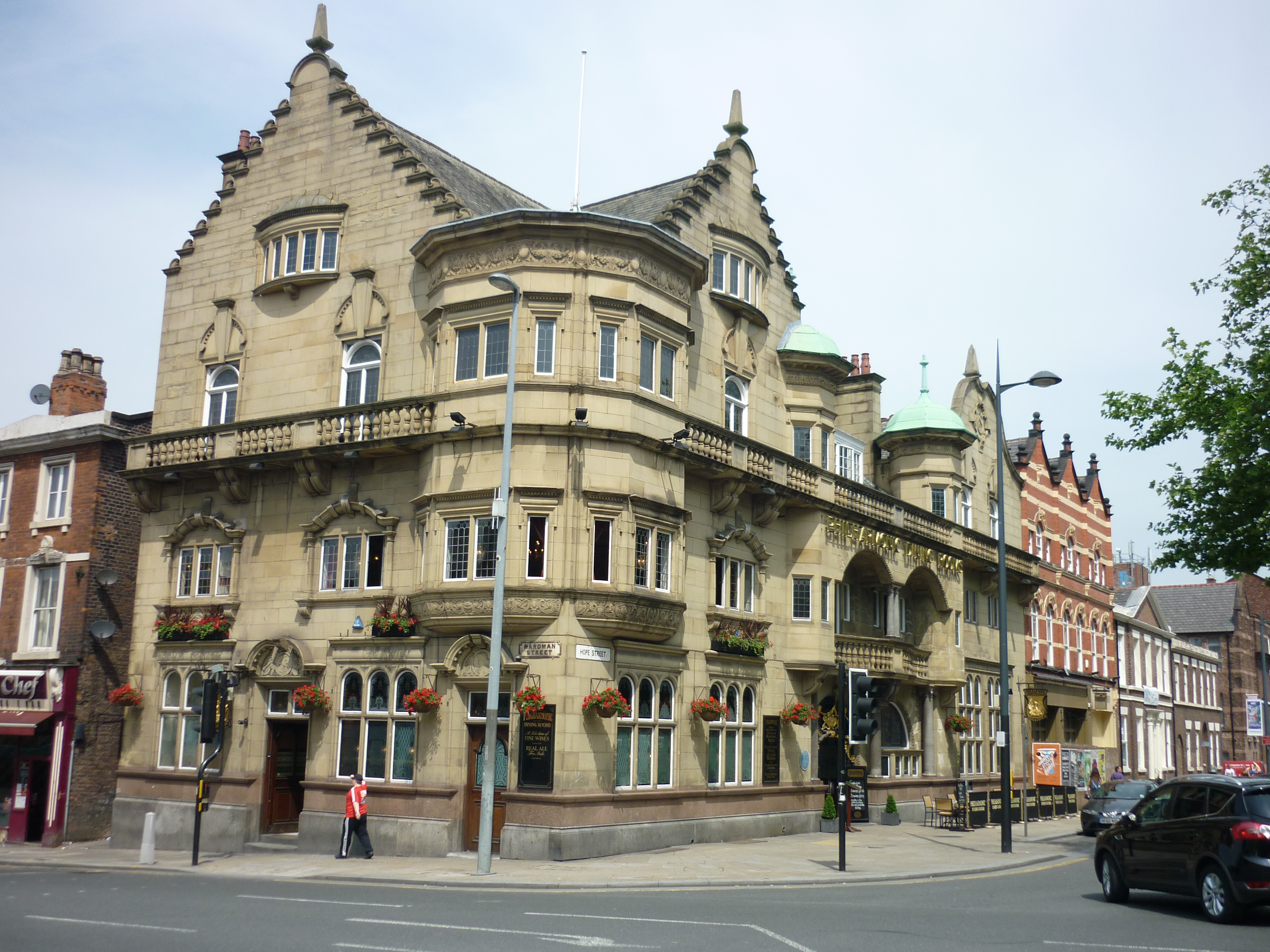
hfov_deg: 55.4
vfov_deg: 42.9
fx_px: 1211
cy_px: 476
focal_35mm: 33
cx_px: 635
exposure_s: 1/160
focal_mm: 5.5
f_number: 8
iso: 80
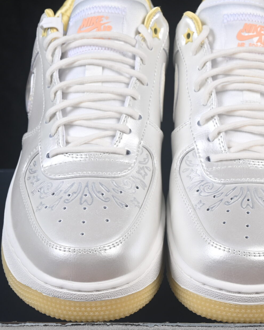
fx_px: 1426
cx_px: 154
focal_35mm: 146
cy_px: 180
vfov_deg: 13.2
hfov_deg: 10.6
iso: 160
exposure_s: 1/80
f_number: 8
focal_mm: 50
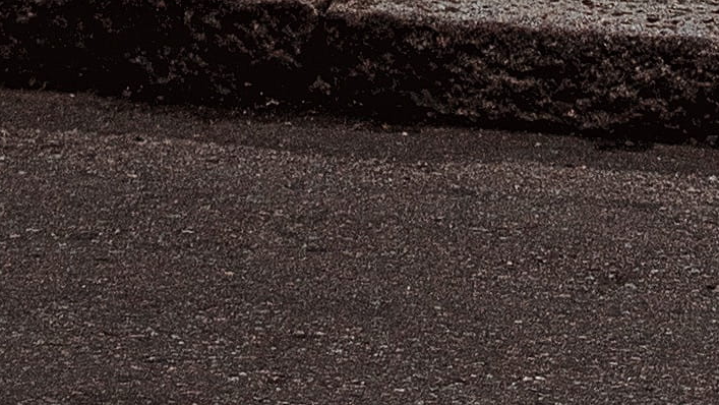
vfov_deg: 2.9
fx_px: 7437
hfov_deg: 5.4
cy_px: -2056
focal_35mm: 390
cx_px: 1540
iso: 400
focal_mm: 30
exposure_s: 1/1250
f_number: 2.8
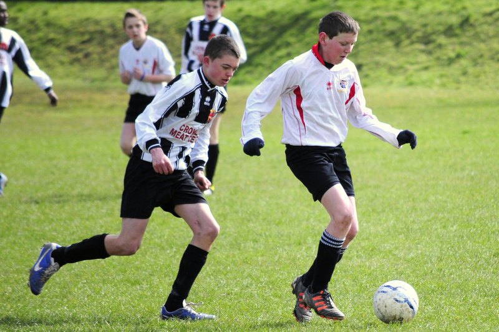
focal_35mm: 300
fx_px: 4155
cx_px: 250
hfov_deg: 6.9
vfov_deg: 4.6
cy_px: 166
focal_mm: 200
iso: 500
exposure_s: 1/1600
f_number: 5.6
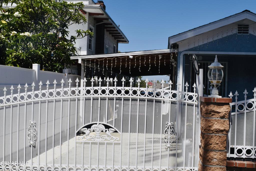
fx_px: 256
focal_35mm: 36
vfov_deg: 36.9
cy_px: 86
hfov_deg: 53.1
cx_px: 128
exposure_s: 1/80
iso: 160
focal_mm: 24
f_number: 25
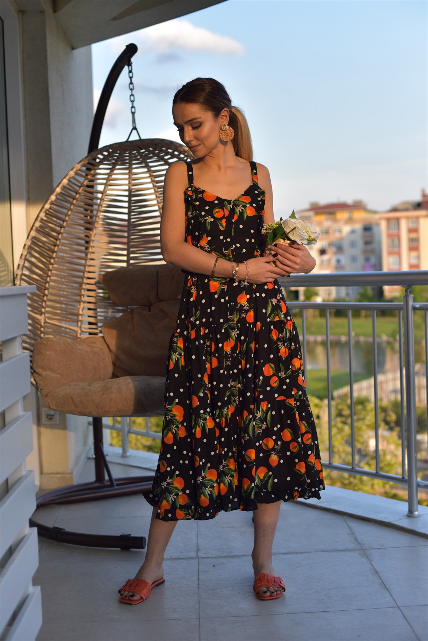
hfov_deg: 27.0
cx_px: 214
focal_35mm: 50
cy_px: 320
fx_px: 891
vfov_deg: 39.6
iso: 800
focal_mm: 50
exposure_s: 1/3200
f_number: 3.5
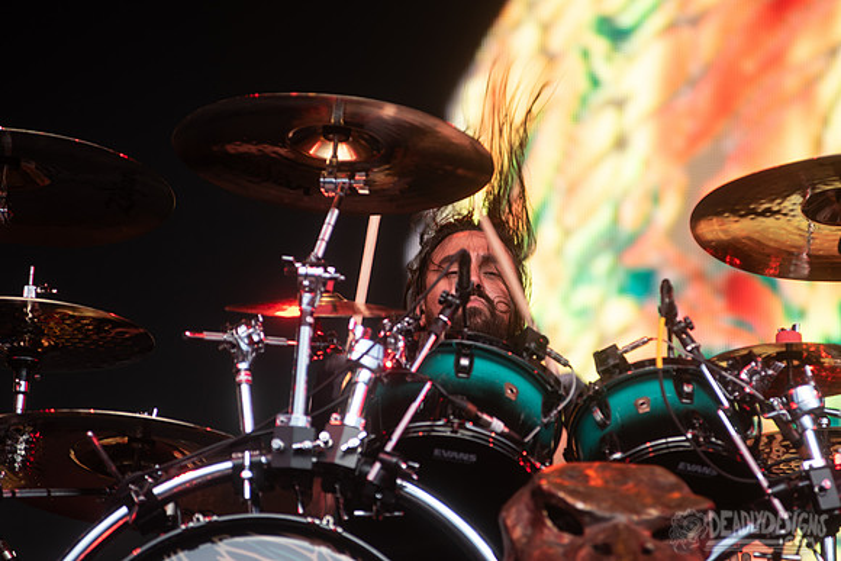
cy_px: 279
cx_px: 485
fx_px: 5672
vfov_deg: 5.7
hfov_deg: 8.5
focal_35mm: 243
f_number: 4
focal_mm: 200
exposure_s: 1/125
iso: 200
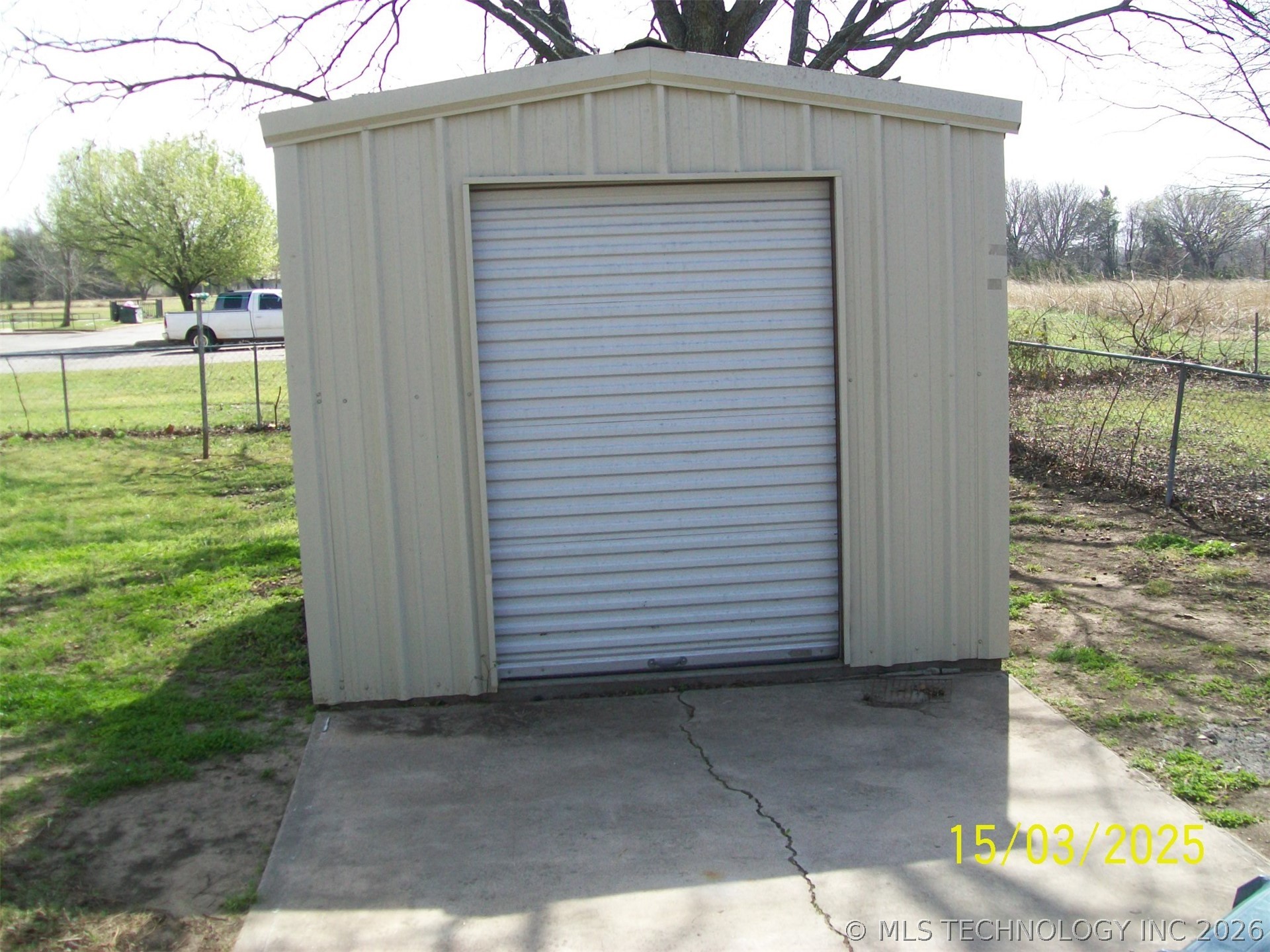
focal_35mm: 36
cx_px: 635
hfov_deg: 51.4
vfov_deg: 39.7
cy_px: 476
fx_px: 1321
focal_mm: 6
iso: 64
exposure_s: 1/400
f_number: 2.7
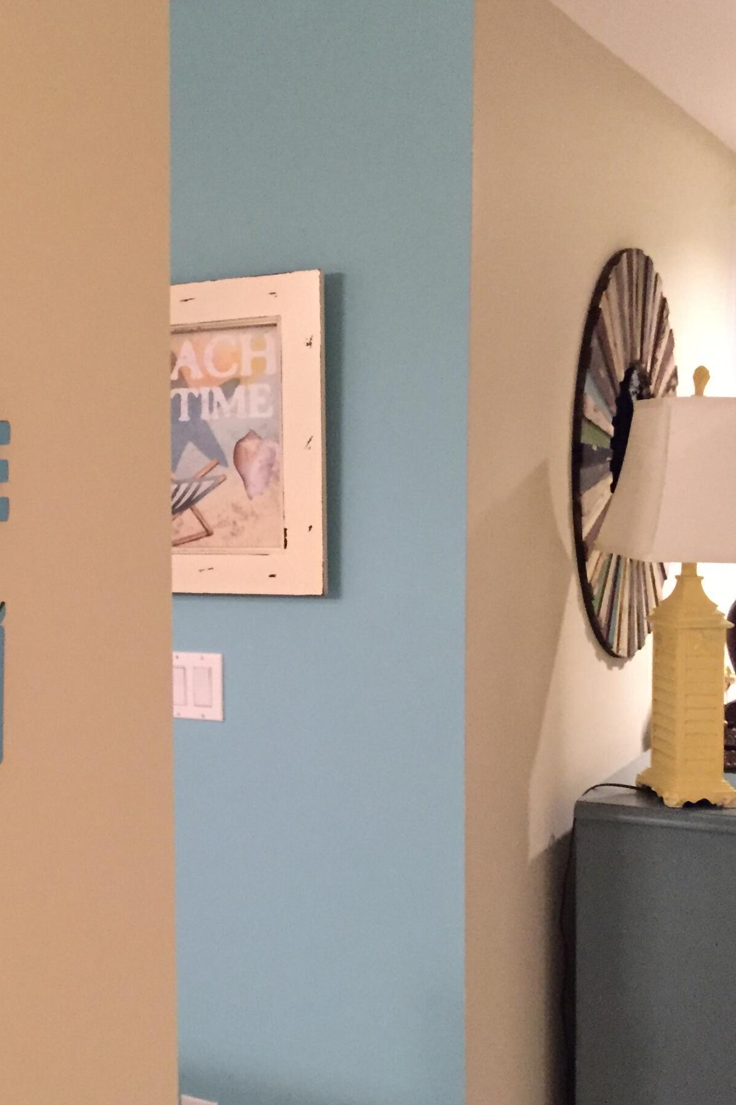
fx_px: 1534
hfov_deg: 25.3
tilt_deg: -5.9
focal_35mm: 50
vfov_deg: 39.6
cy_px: 614
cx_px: -40
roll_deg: +0.8
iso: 320
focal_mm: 4.15
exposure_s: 1/15
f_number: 2.2
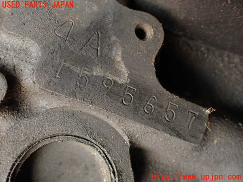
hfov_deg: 51.4
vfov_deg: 39.7
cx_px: 122
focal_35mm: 36
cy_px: 91
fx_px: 253
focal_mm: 6.37
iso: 250
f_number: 2.5
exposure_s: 1/40
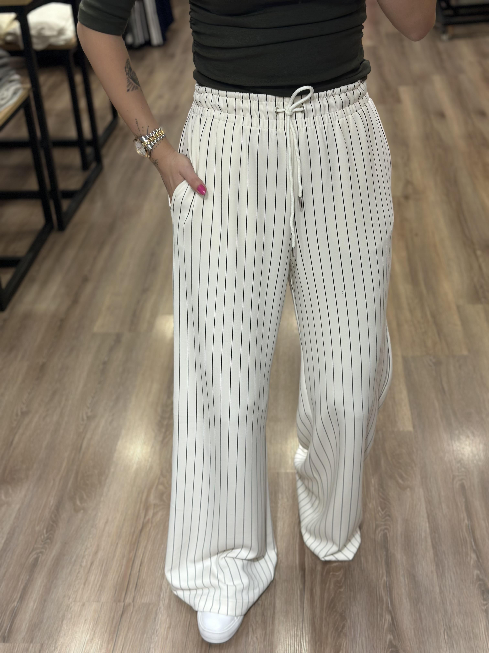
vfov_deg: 39.7
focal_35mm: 48
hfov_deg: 30.3
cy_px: 326
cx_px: 244
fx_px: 904
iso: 64
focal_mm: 6.86
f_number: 1.78
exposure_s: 1/50
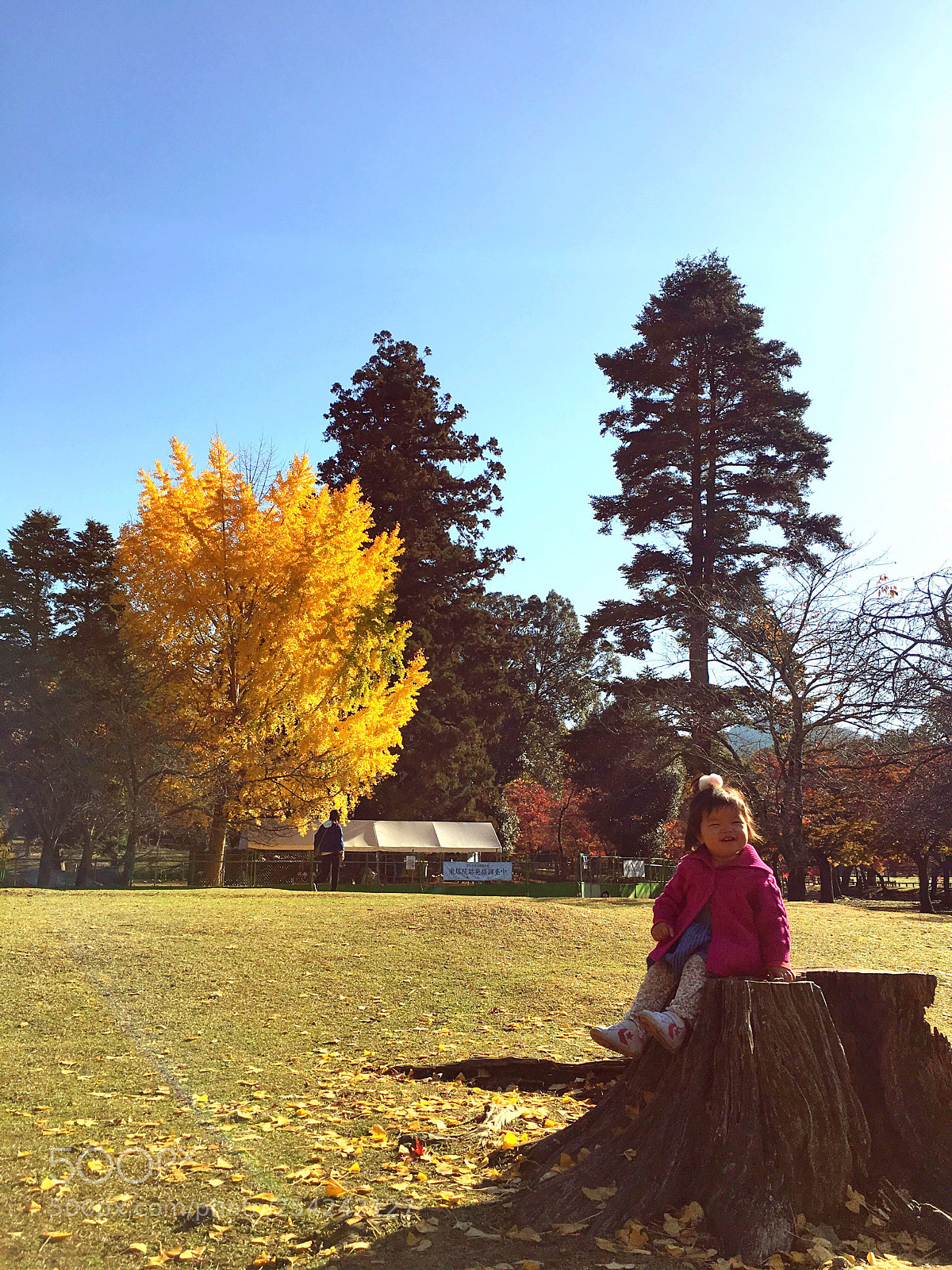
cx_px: 476
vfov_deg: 61.7
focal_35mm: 29
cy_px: 635
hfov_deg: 48.2
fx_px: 1063
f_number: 2.2
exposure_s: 1/1748
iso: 25
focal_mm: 4.15
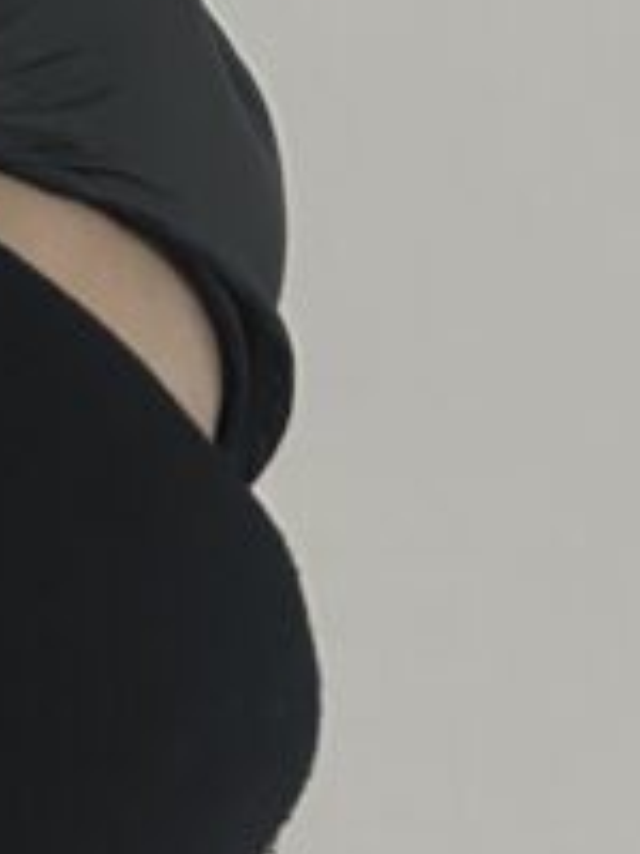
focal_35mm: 123
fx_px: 3032
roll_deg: -8.3
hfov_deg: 11.5
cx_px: -337
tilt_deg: -9.6
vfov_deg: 14.4
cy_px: -615
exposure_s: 1/60
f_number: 1.78
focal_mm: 6.86
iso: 800
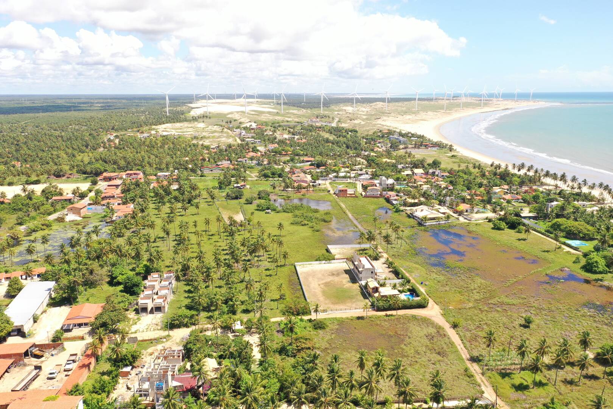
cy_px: 204
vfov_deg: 46.4
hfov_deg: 65.5
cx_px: 306
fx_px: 477
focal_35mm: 28
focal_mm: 10.26
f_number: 5
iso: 100
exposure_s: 1/320
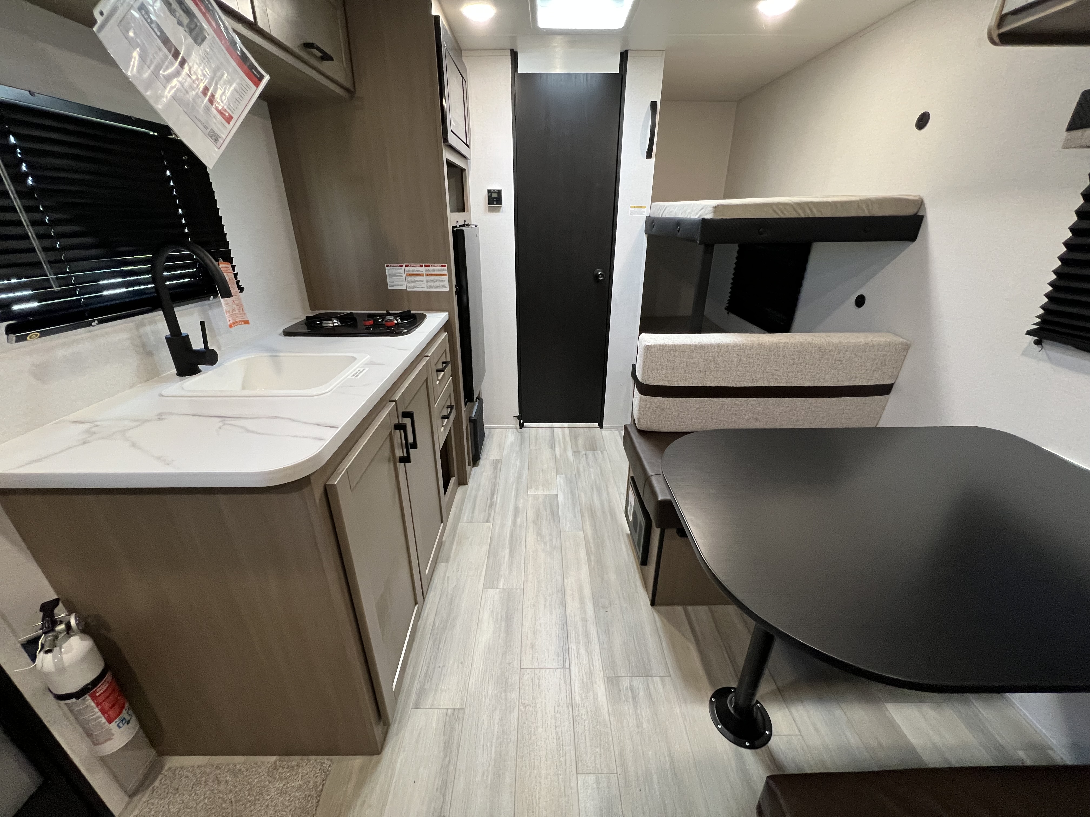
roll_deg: +2.1
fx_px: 409
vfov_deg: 89.9
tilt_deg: -23.6
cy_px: 408
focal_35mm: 13
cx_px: 545
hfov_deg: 106.2
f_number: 1.8
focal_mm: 1.57
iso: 320
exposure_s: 1/60
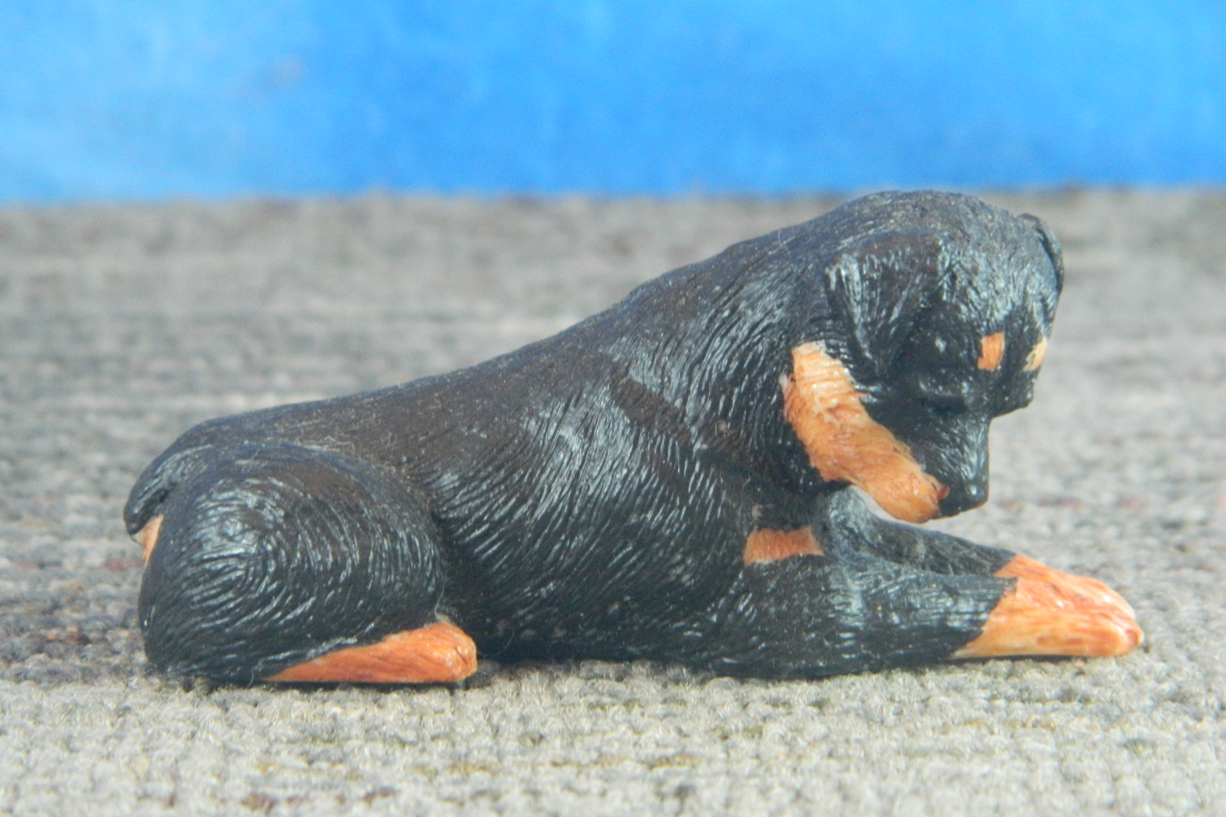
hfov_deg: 13.1
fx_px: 5346
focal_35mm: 157
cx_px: 614
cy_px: 378
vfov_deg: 8.7
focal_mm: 27
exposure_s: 1/6
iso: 400
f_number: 4.9
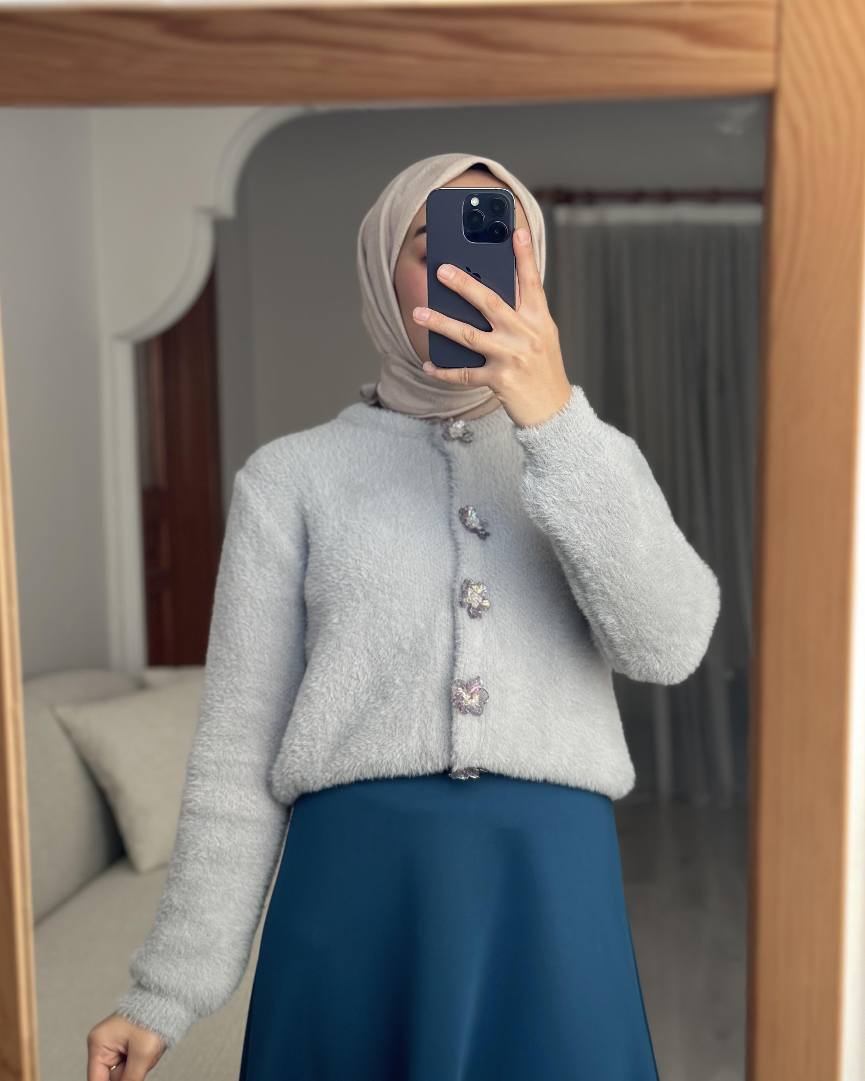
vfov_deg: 36.6
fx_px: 1632
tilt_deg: -15.7
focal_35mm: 51
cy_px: 496
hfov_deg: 29.7
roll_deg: +0.9
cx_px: 431
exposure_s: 1/216
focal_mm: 6.86
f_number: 1.78
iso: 80
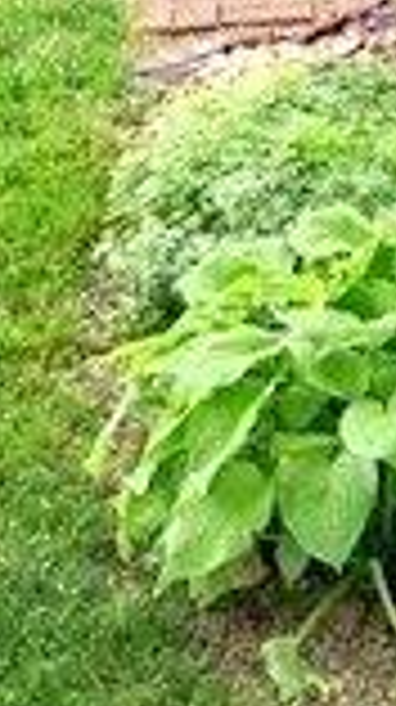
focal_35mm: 129
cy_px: -459
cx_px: 212
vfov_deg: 15.0
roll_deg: +2.3
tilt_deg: -3.7
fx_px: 2415
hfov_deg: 9.4
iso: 40
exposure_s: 1/120
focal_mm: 4.2
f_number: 2.2
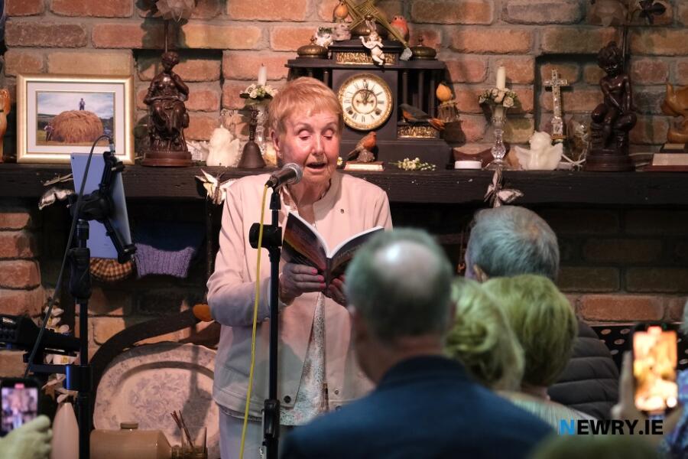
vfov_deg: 8.6
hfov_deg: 12.9
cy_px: 230
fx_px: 3038
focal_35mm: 159
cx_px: 344
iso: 1600
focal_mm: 106
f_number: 2.8
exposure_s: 1/60
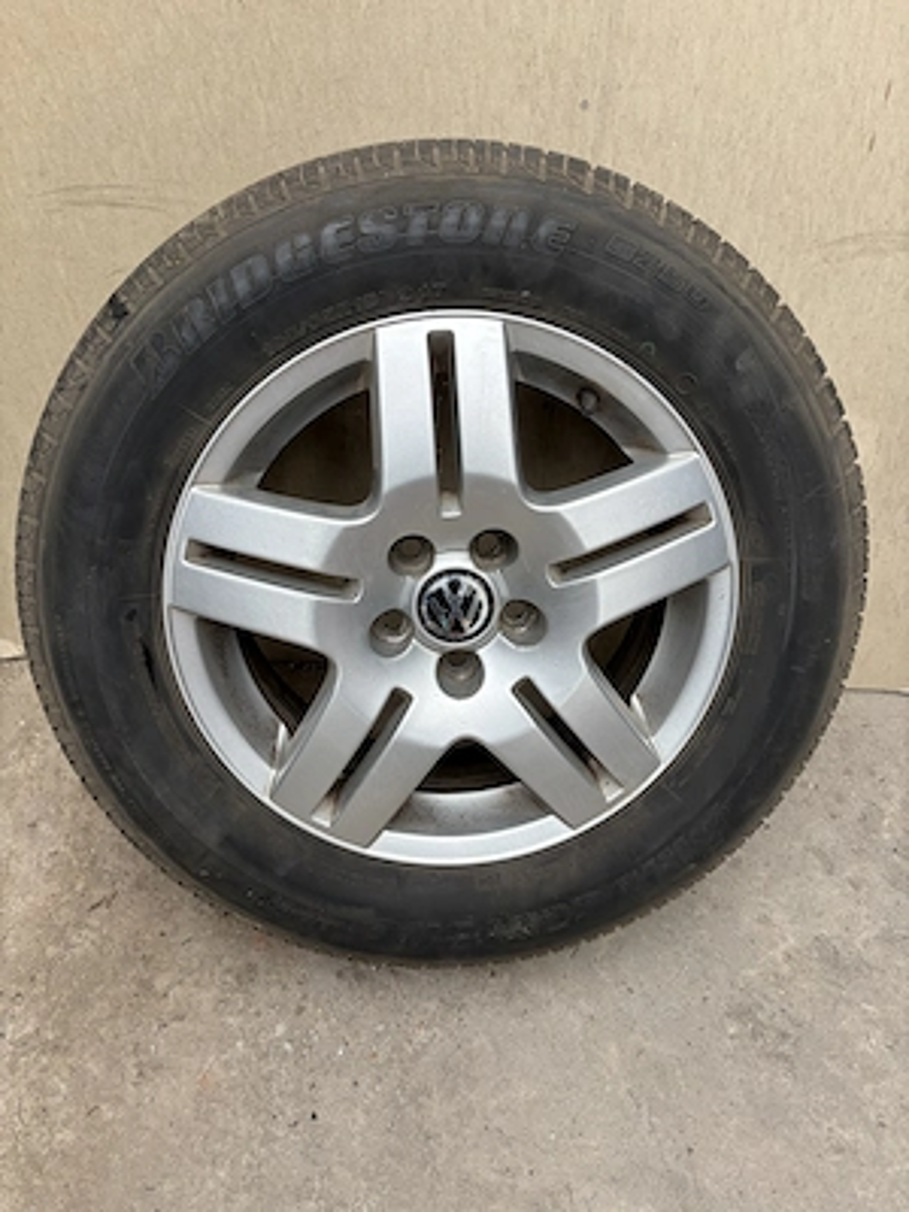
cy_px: 606
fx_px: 910
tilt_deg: -46.2
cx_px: 454
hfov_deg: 53.1
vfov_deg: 67.3
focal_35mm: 26
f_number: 1.6
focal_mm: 5.96
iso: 64
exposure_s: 1/591
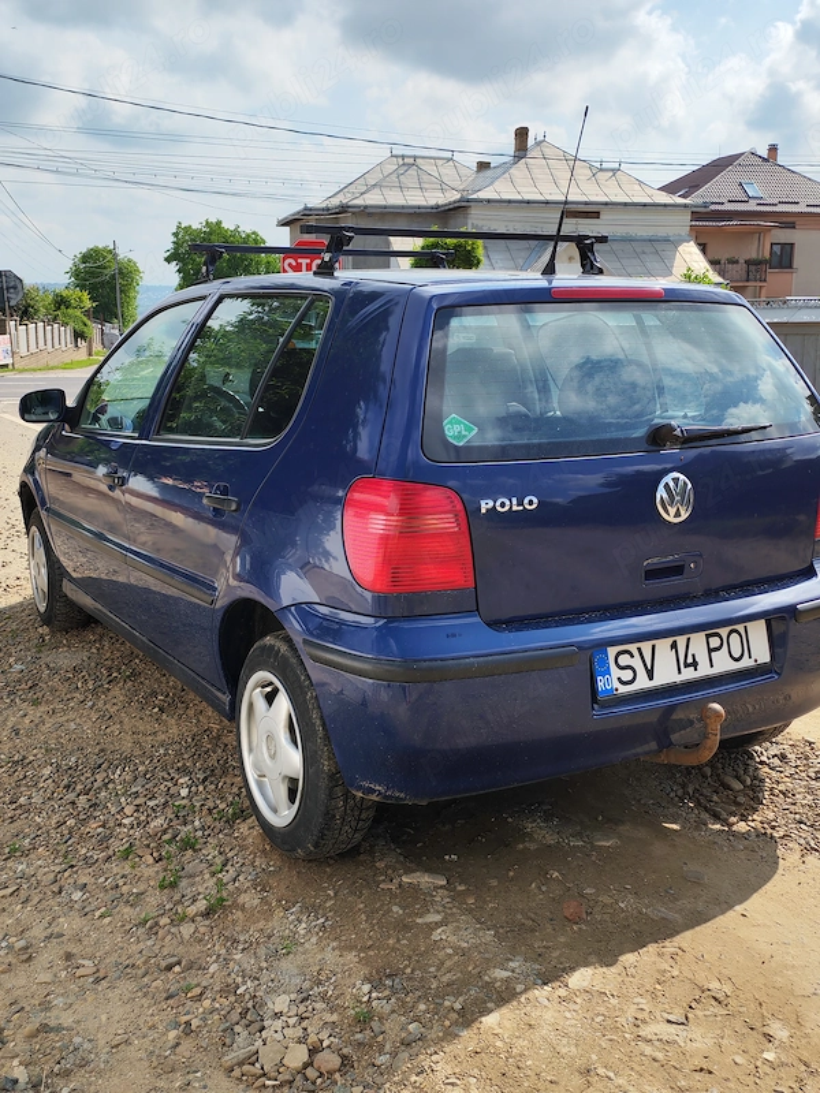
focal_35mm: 37
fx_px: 1169
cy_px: 546
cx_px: 410
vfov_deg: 50.1
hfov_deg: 38.7
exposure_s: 1/1500
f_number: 1.9
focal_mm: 6.12
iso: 50
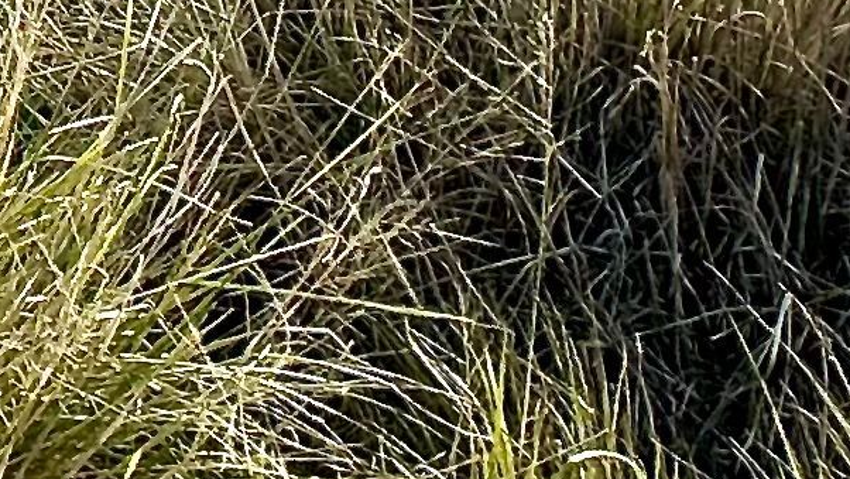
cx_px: -1025
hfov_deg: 10.9
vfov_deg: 6.5
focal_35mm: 175
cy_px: -851
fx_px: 3945
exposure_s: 1/8197
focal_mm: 6.86
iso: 80
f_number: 1.78
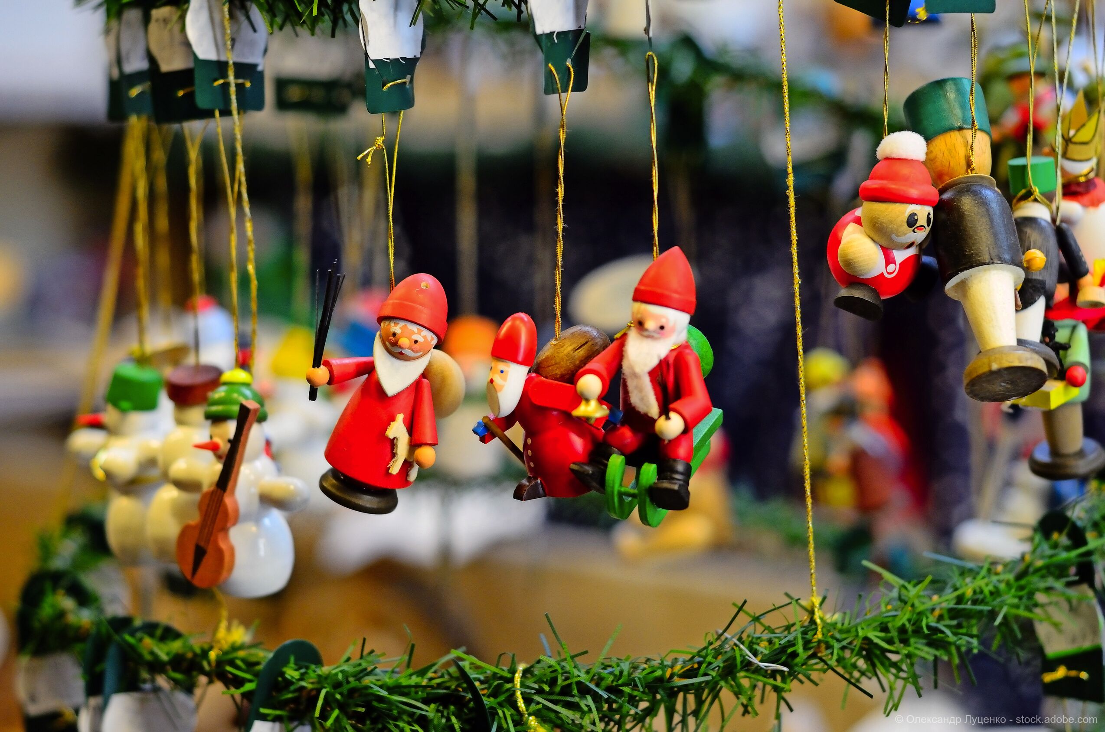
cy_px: 366
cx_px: 552
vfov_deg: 18.1
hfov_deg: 27.0
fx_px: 2297
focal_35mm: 75
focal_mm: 50
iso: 800
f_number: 2.8
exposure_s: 1/125
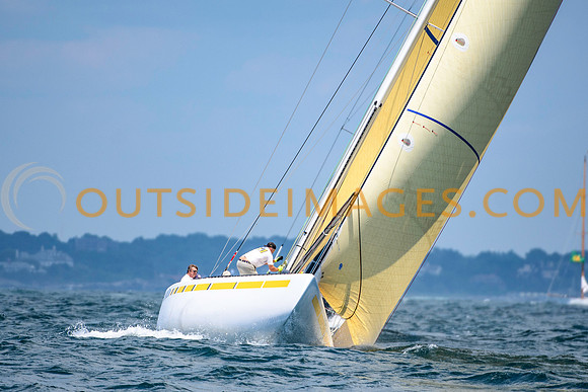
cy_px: 212
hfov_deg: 3.0
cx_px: 294
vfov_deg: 2.0
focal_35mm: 690
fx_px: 11280
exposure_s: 1/3200
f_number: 5
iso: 400
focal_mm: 400
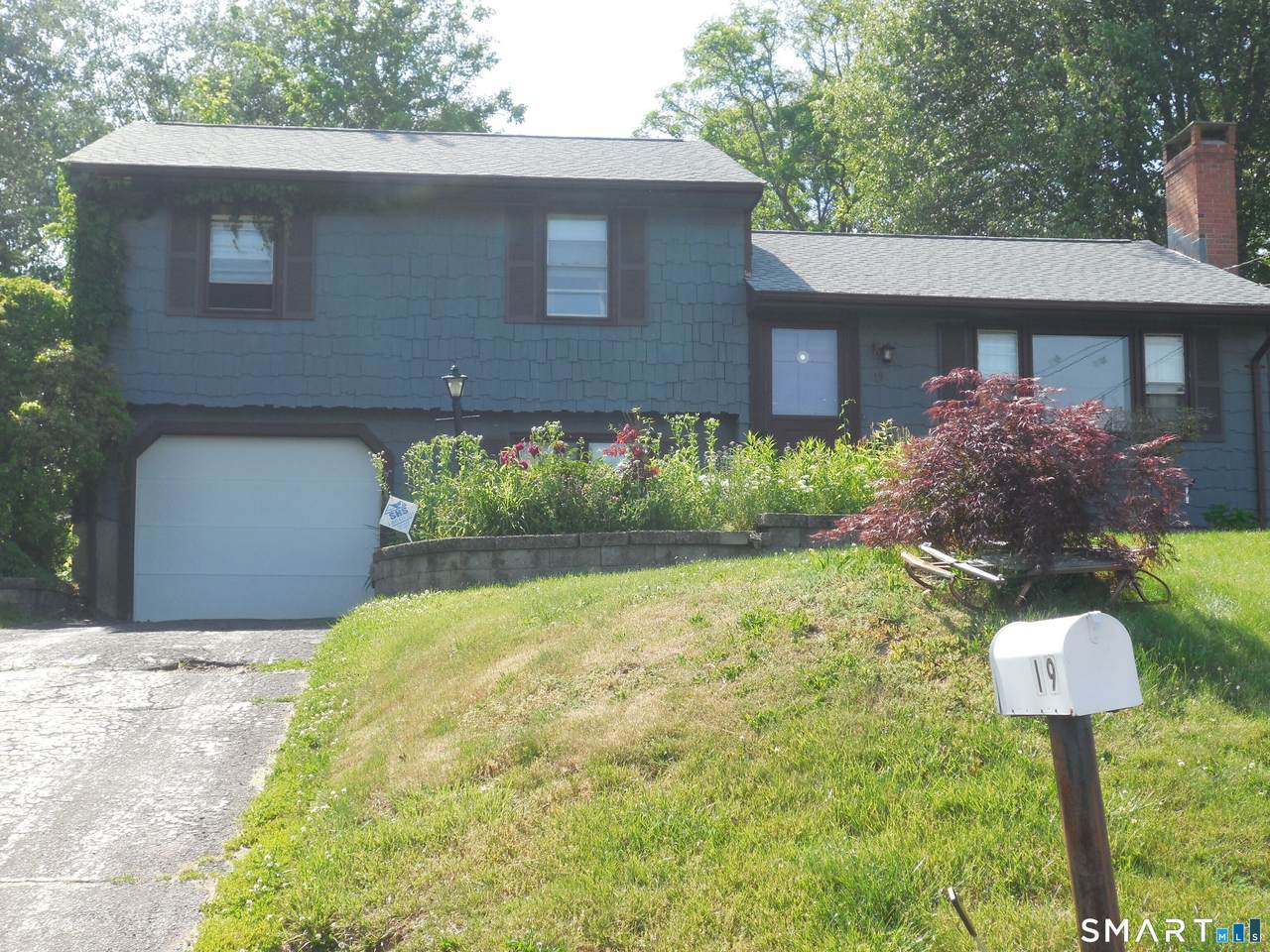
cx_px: 635
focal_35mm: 49
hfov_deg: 38.9
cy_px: 476
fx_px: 1798
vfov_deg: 29.7
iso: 125
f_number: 4.8
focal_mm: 8.8
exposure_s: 1/320
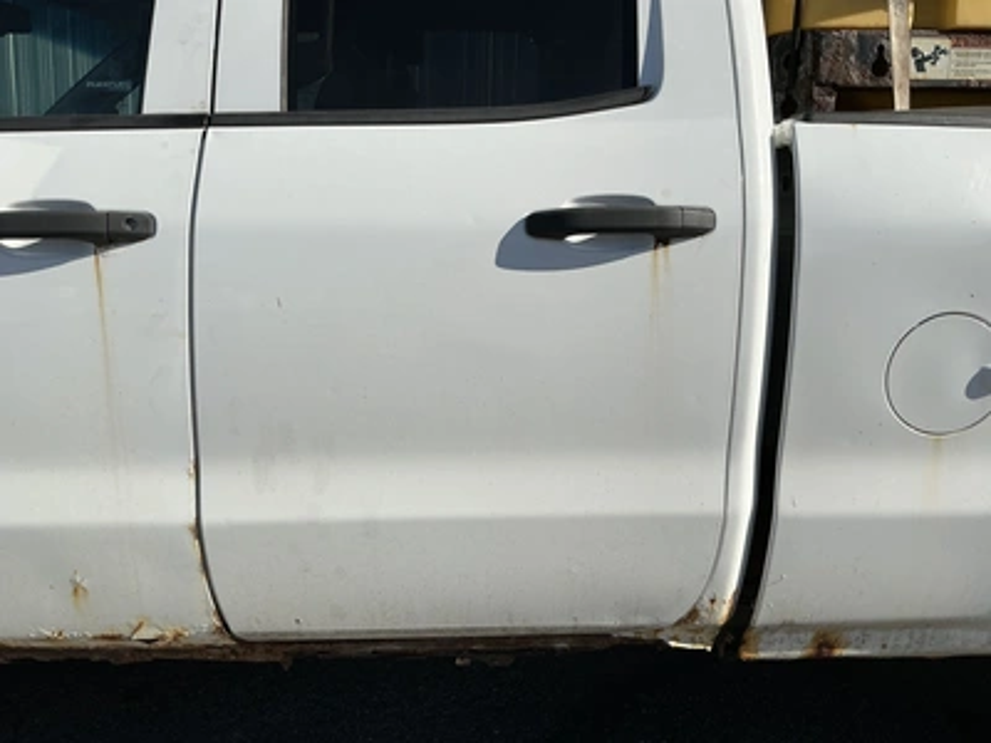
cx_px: 496
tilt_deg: -8.8
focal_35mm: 28
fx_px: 802
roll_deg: -1.3
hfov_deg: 63.4
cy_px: 372
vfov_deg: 49.7
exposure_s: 1/3125
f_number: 1.8
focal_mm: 3
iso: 25
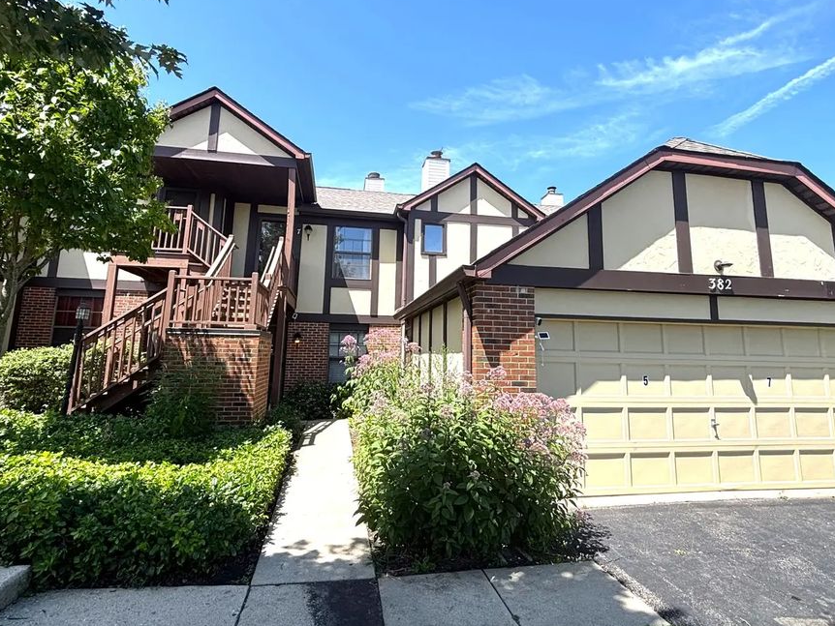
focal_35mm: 19
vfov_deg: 68.5
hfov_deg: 84.6
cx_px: 426
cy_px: 280
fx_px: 458
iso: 25
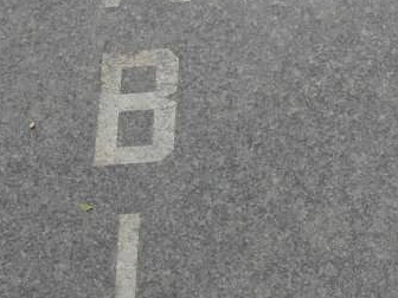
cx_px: 598
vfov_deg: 11.9
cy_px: 177
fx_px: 1437
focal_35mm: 125
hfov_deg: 14.7
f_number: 3.2
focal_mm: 6.3
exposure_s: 1/350
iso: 100
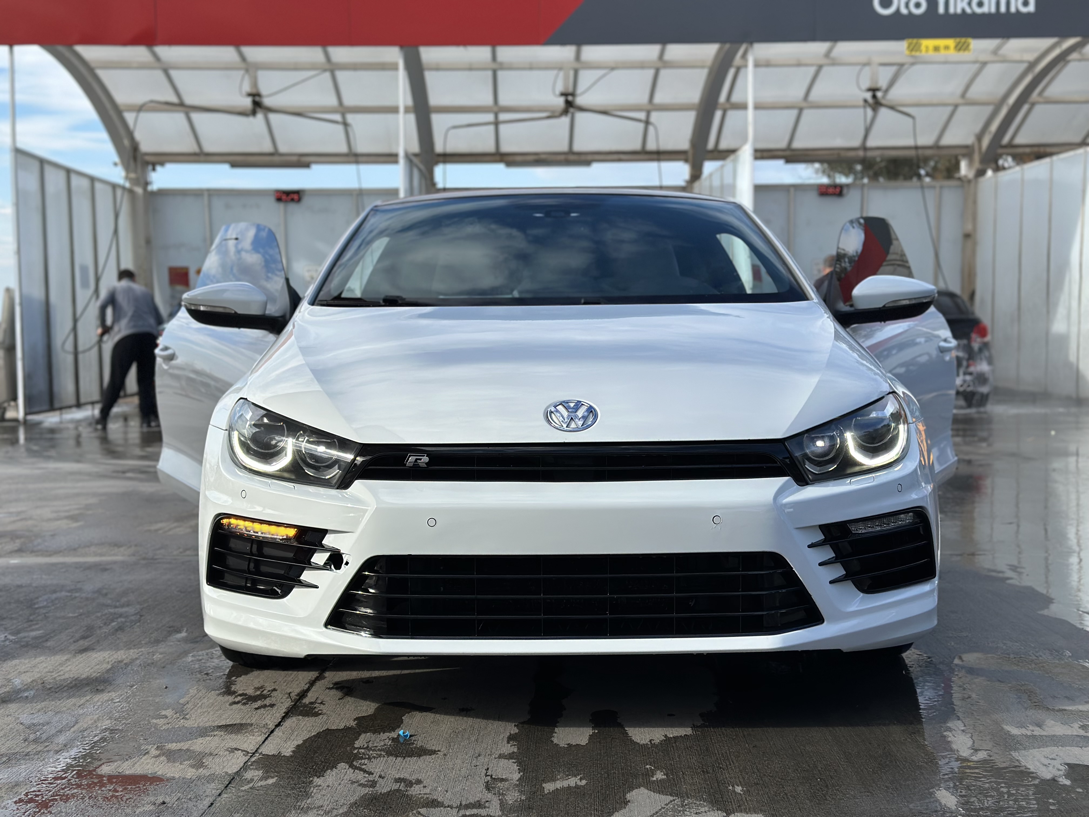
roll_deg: +0.5
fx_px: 1510
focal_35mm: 48
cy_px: 408
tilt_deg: -3.8
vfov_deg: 30.3
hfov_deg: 39.7
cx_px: 544
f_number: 1.78
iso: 80
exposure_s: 1/3731
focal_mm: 6.86
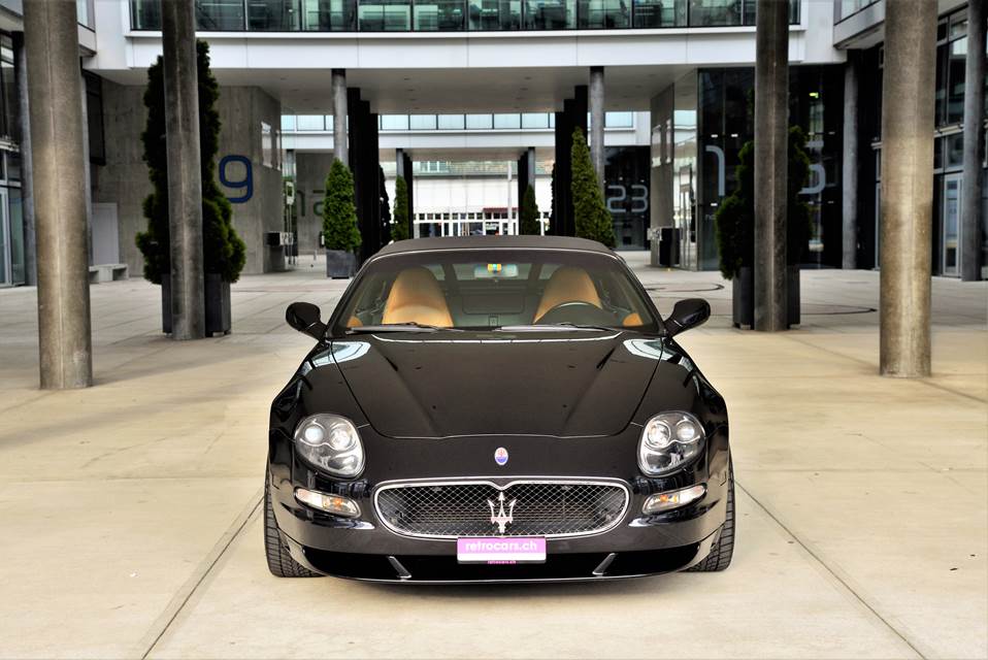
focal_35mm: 55
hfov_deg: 36.2
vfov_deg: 24.7
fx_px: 1510
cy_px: 330
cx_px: 494
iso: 800
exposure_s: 1/80
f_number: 7.1
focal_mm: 55
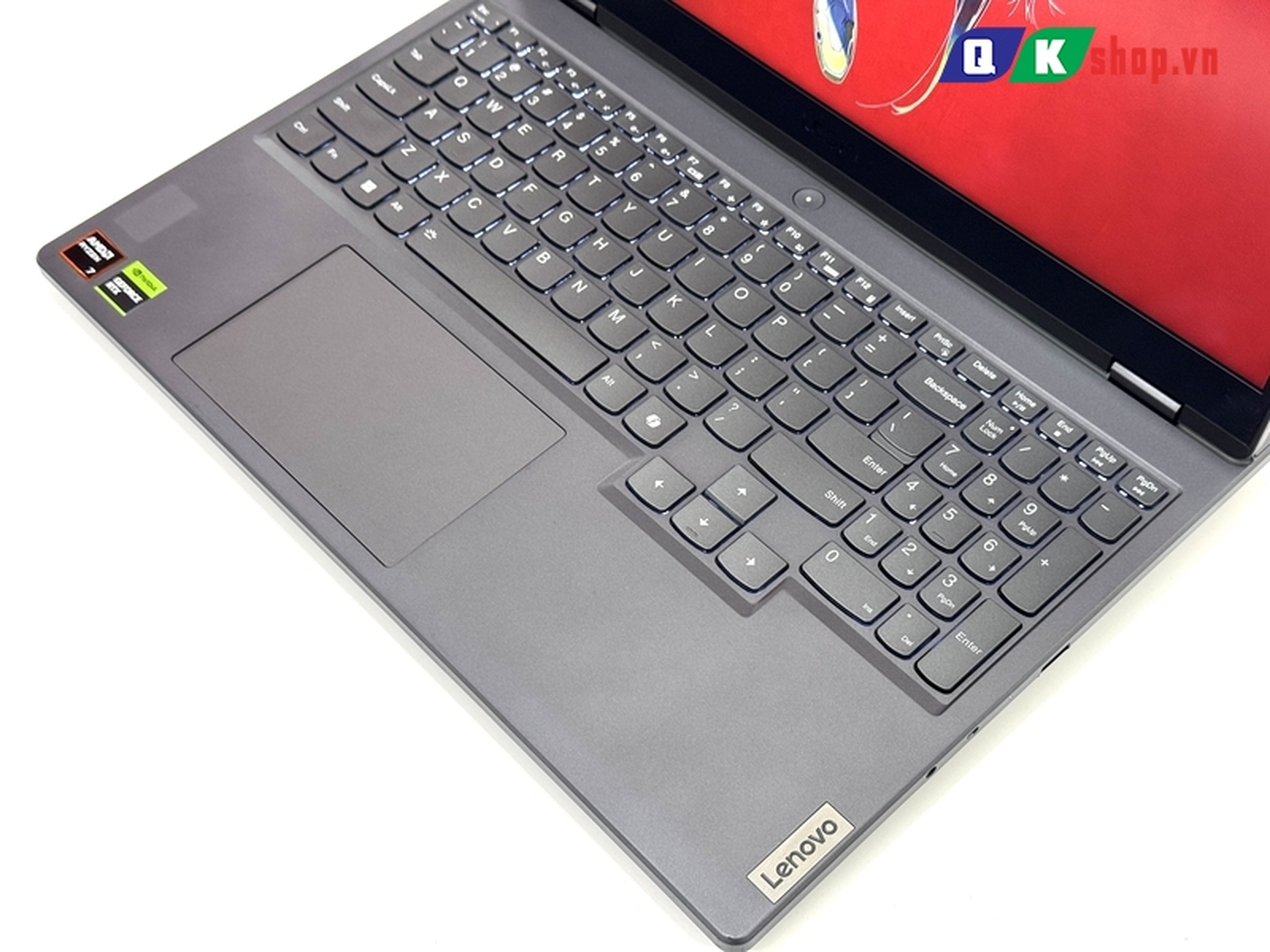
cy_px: 476
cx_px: 635
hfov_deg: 39.7
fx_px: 1761
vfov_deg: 30.3
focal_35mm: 48
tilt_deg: -52.1
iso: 50
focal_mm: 6.76
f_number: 1.78
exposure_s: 1/50
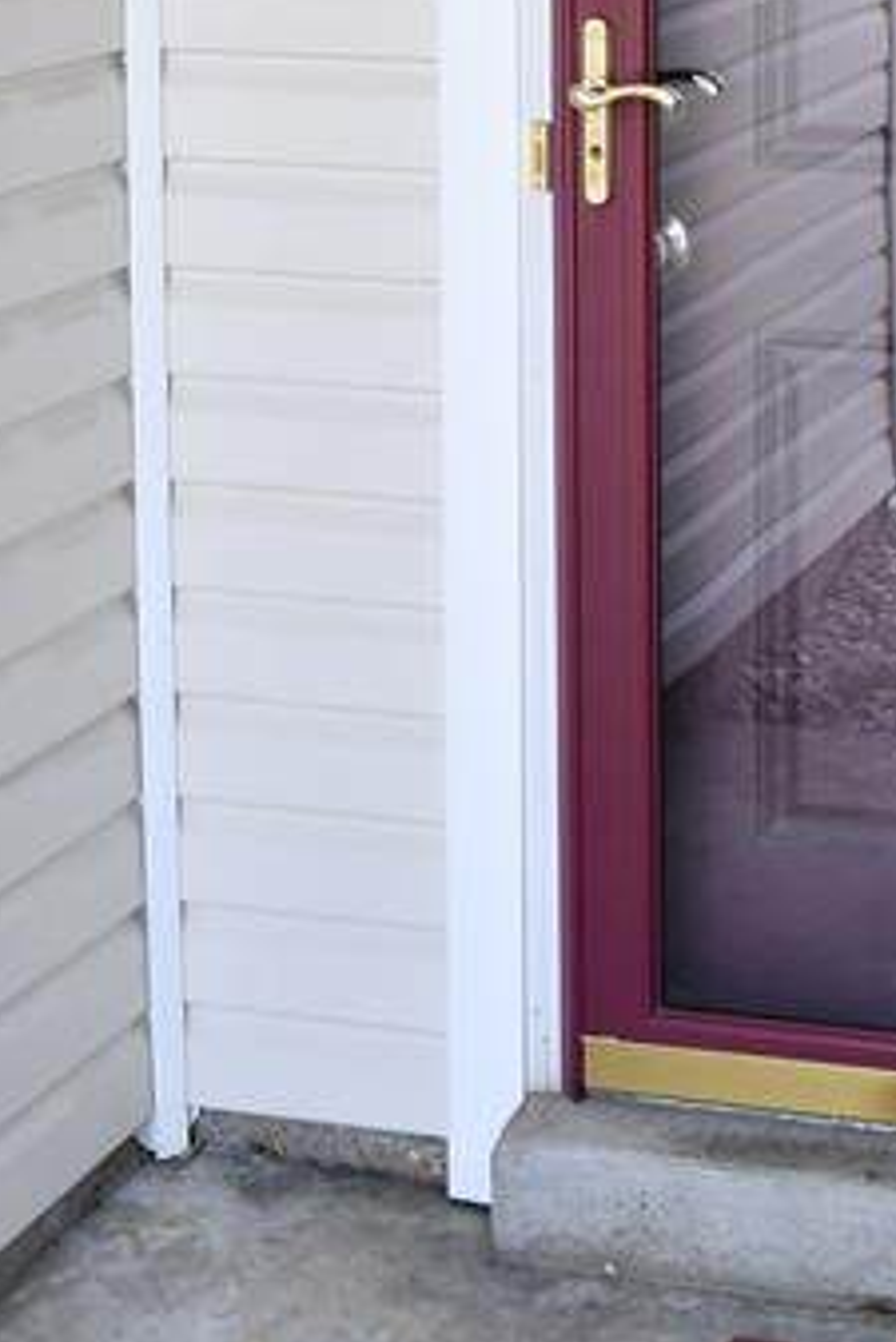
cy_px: -24
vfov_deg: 23.6
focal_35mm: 82
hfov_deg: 16.3
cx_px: 924
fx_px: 3058
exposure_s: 1/200
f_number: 4
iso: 160
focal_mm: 24
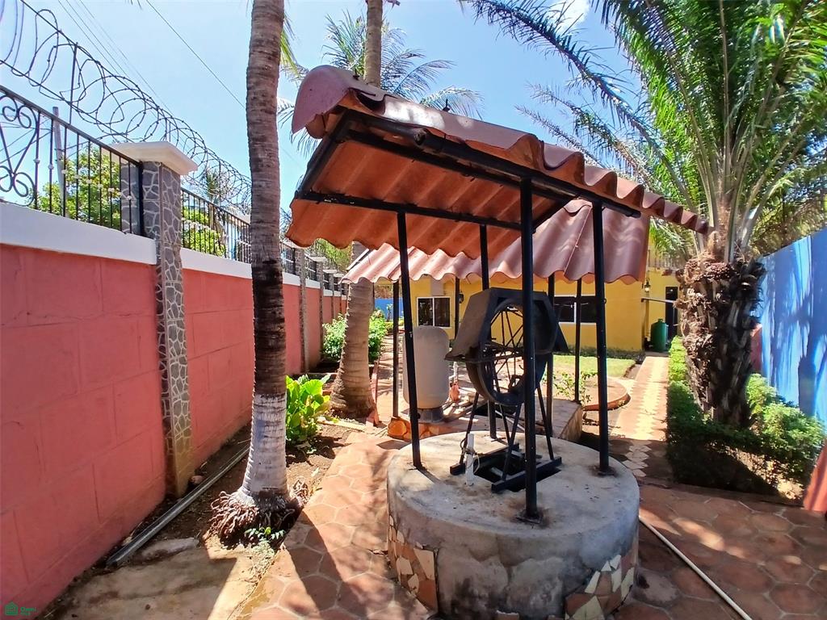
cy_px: 310
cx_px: 414
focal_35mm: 17
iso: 50
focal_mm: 1.4
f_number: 2.2
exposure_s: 1/666
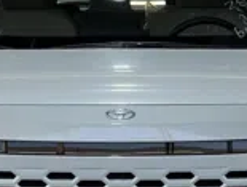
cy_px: -19
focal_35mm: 317
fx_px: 2267
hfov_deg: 6.2
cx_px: 118
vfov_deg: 4.7
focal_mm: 9
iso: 64
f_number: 2.8
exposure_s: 1/120
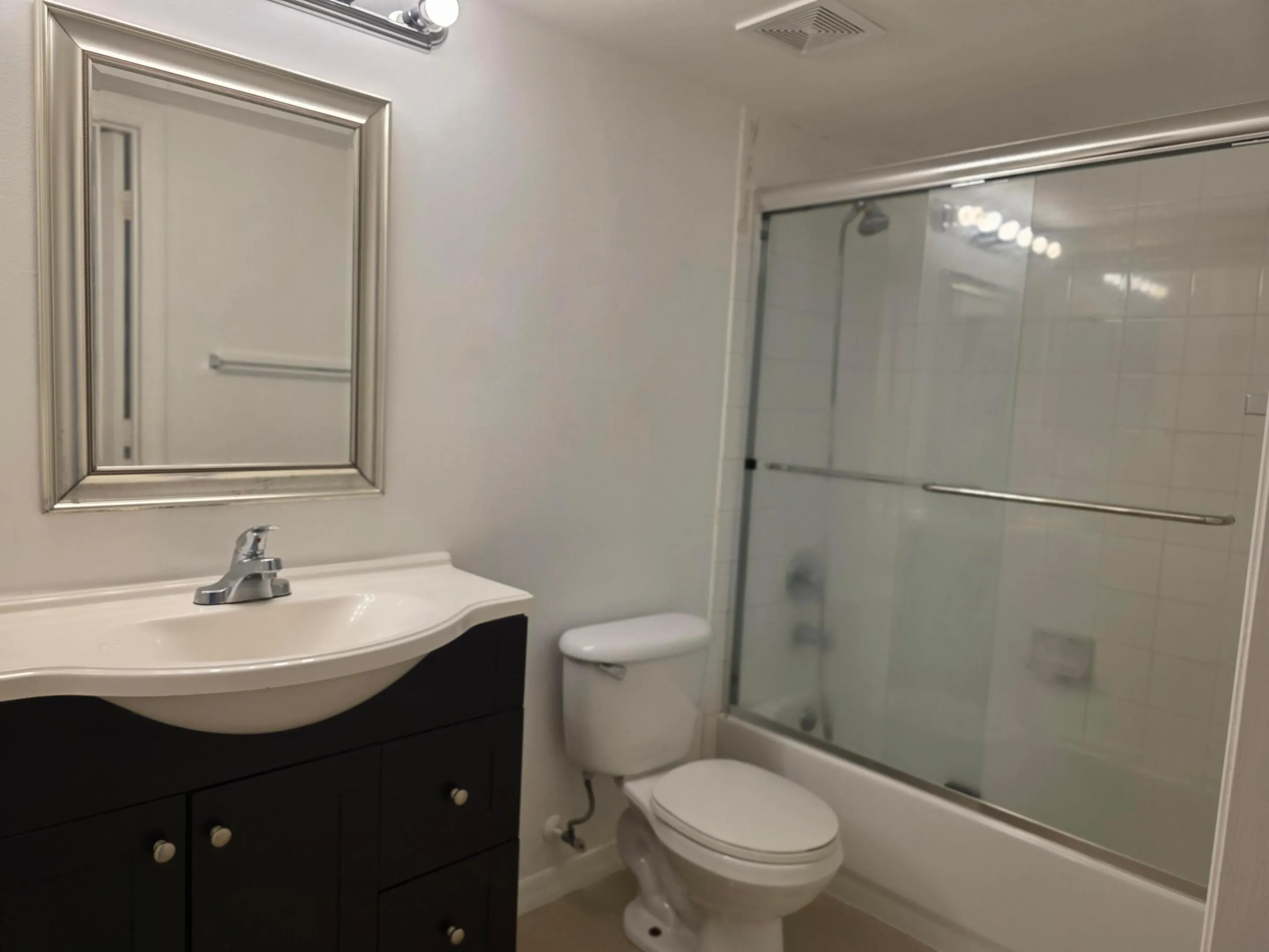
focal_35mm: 23
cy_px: 476
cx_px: 634
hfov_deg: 73.9
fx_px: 843
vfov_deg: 58.9
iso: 80
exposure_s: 1/180
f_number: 1.7
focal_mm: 6.3
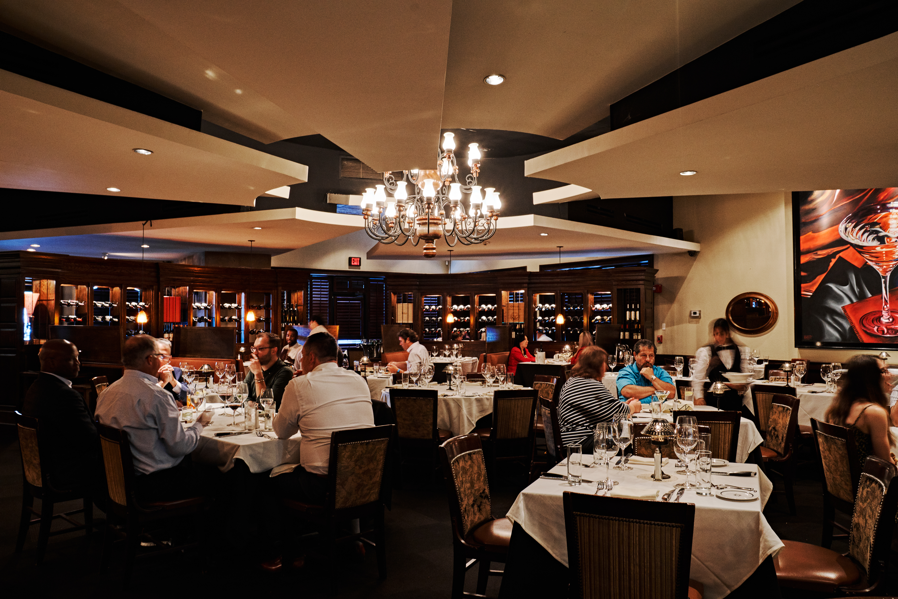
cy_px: 300
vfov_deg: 45.0
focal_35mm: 29
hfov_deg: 63.7
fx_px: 723
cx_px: 449
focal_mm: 29
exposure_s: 1.3
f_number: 8
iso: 1000
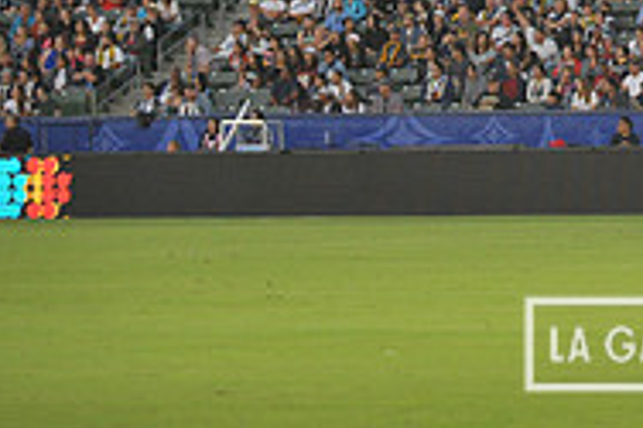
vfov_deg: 3.7
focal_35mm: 371
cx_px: 766
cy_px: -171
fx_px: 6621
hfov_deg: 5.5
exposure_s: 1/1000
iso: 1250
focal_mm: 120
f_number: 2.8
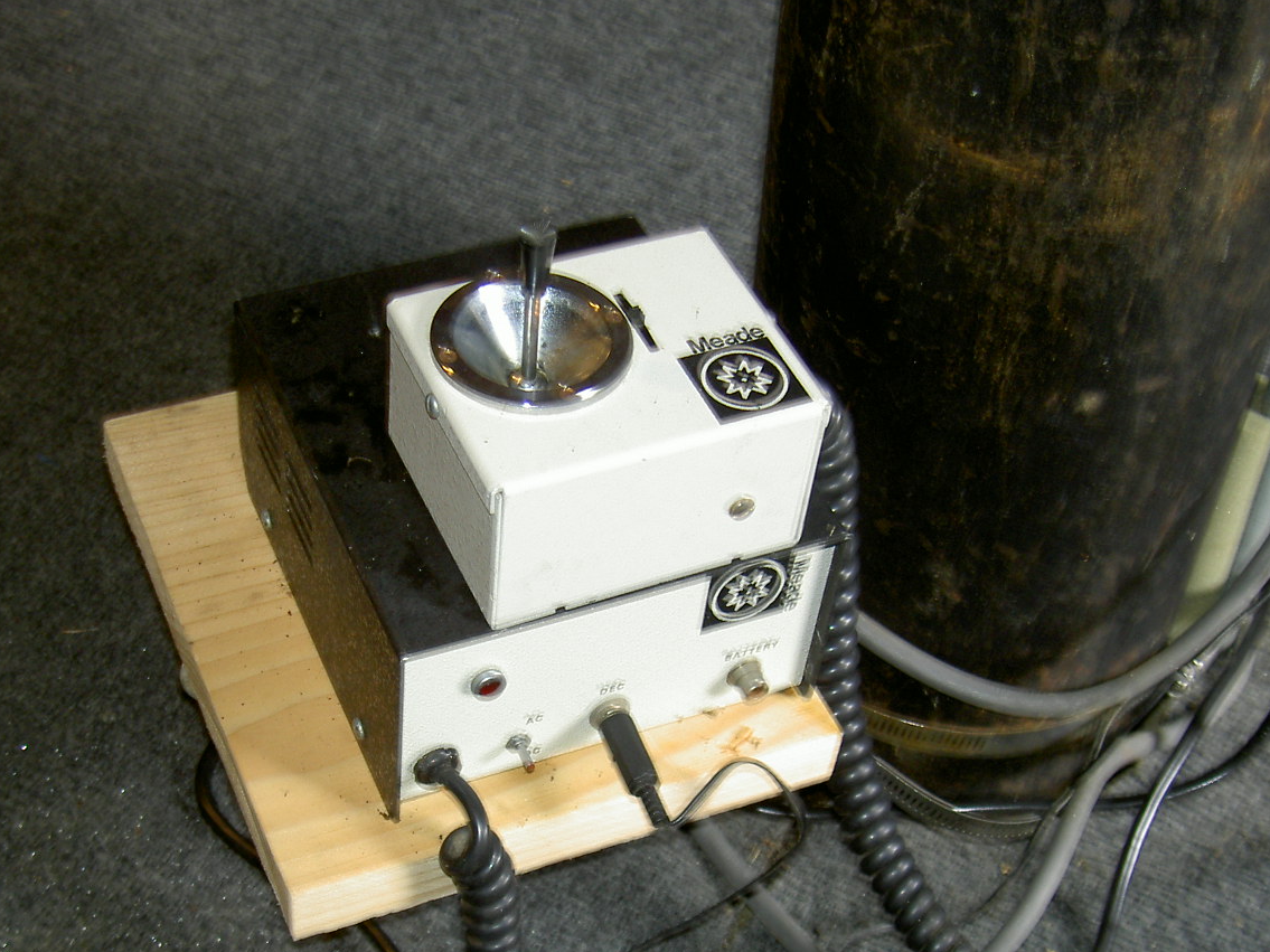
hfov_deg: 34.8
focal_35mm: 55
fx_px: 2018
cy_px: 670
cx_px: 507
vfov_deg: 26.3
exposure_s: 1/8
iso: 100
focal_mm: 8
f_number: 2.8
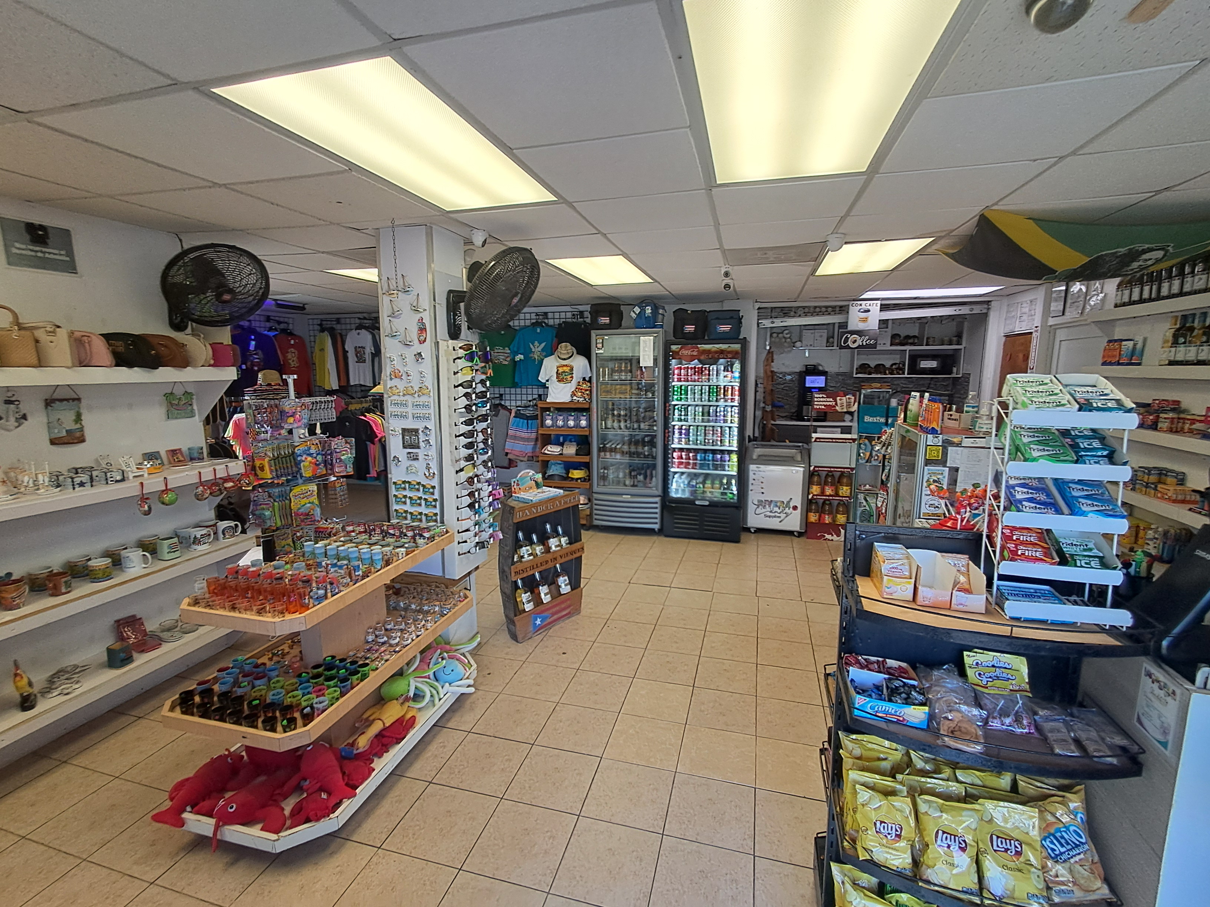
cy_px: 454
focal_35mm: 16
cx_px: 605
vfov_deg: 78.1
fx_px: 559
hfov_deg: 94.5
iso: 40
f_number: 2.2
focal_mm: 1.64
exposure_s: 1/40
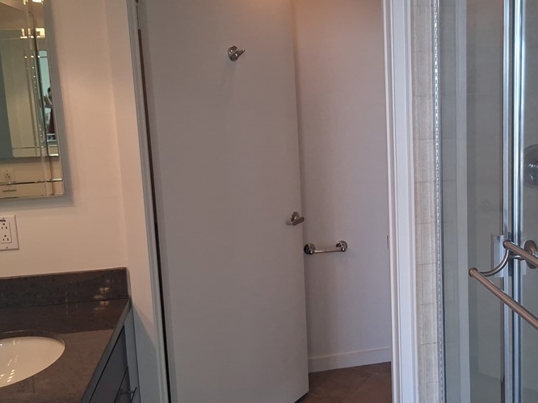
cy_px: 183
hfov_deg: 45.9
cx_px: 371
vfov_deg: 35.9
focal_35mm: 40
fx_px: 621
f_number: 1.8
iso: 250
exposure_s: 1/60
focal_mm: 3.98
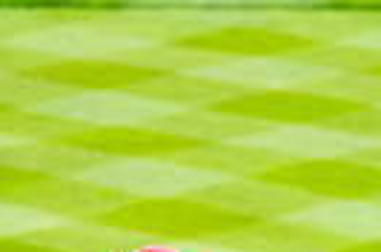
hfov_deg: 1.6
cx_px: 318
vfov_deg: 1.0
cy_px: 551
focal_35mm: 1312
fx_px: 13852
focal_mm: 300
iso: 1000
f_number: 4
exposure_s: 1/500
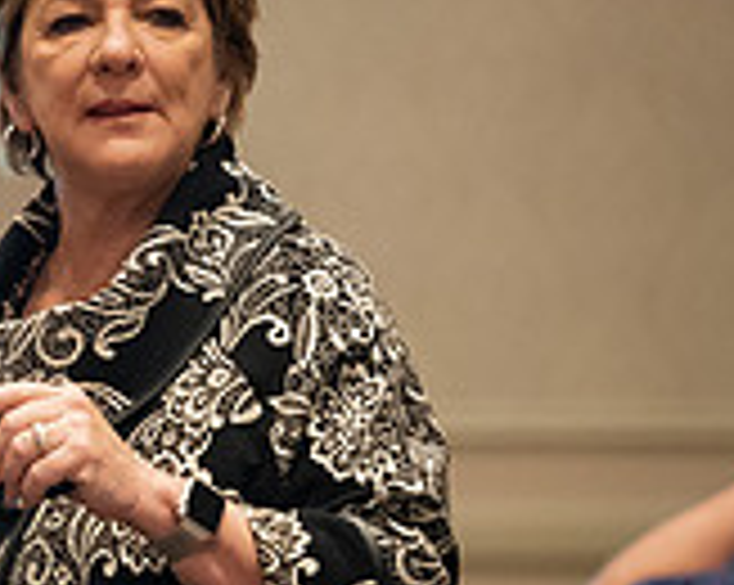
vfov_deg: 3.3
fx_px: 10176
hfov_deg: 4.1
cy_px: 461
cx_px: -243
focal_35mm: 469
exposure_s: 1/160
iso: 5000
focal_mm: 140
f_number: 2.8
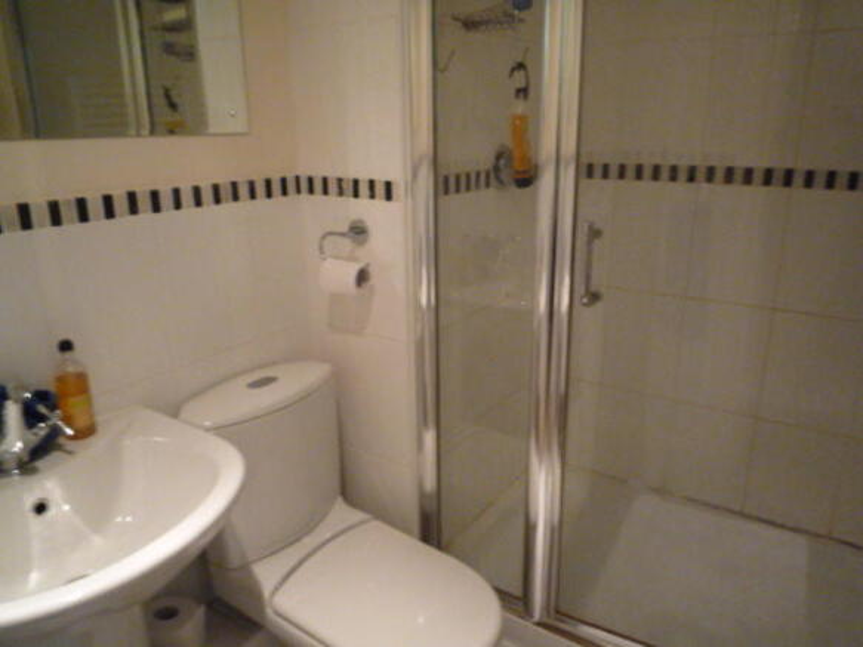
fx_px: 623
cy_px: 324
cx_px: 432
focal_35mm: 25
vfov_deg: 54.9
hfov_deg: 69.4
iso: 400
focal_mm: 4.4
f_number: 2.8
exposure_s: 1/15
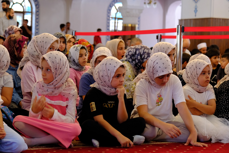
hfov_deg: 23.1
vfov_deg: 15.5
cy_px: 76
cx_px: 114
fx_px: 560
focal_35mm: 88
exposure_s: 1/80
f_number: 4
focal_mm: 58.6
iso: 2000
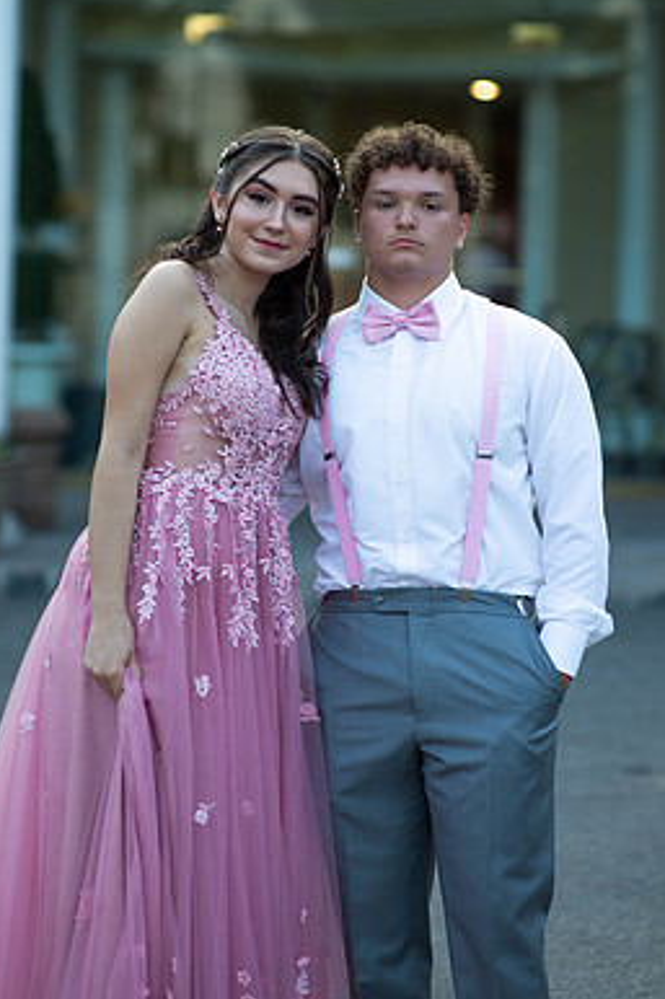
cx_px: 356
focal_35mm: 99
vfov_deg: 20.6
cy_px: 463
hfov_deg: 13.8
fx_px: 2745
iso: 250
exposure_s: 1/1000
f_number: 2
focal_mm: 85
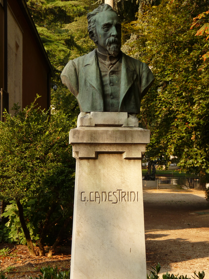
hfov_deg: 18.7
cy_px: 133
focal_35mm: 79
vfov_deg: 24.7
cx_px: 107
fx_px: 636
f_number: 4
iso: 100
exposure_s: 1/200
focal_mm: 13.3
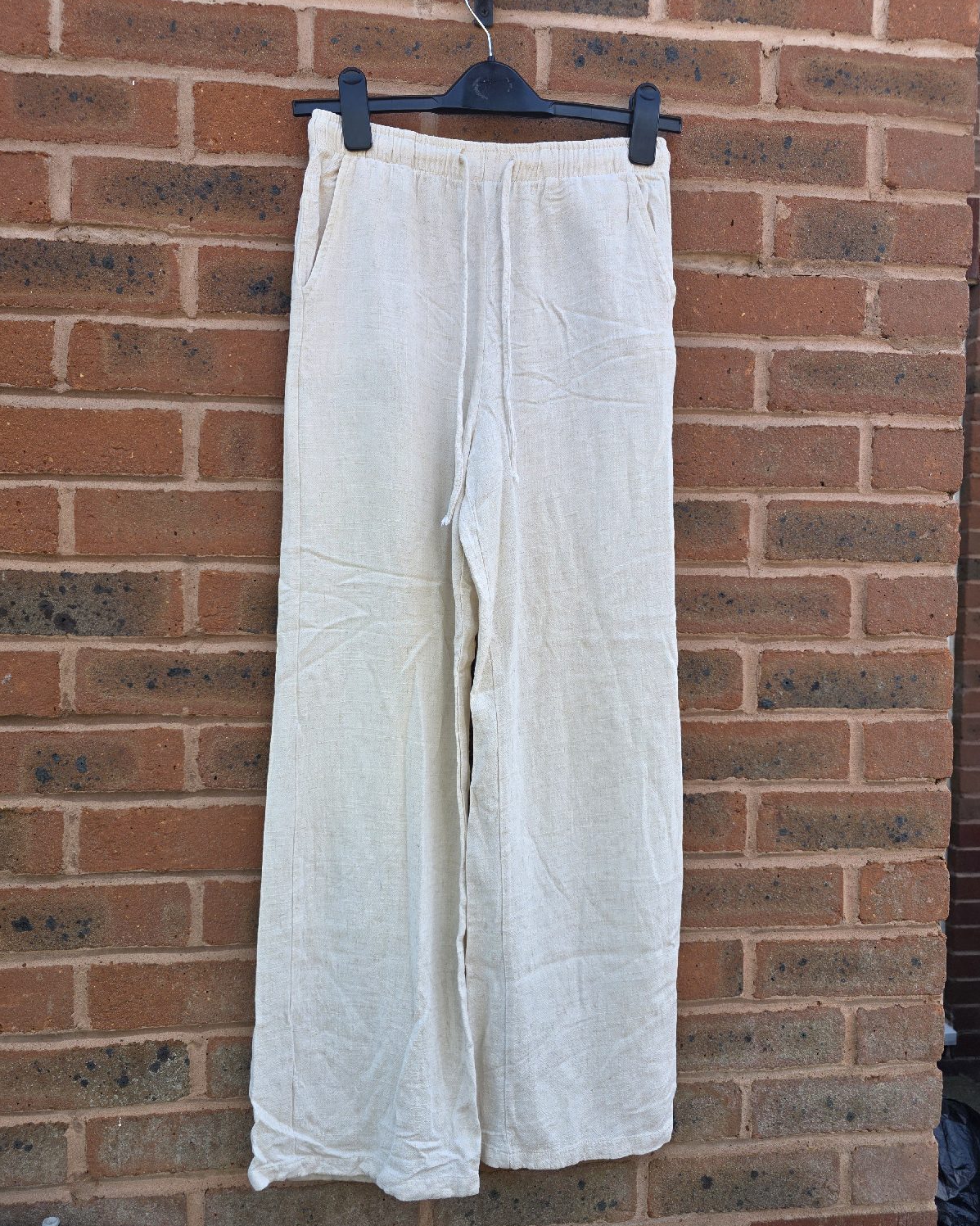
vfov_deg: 70.3
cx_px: 490
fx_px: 870
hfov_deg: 58.8
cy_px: 636
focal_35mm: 24
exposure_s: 1/370
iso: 32
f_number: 1.7
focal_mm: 6.3
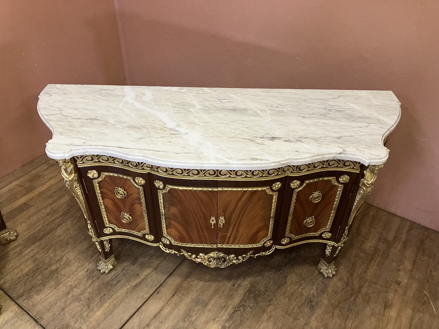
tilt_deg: -39.2
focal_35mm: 28
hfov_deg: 63.4
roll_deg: -0.7
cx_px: 220
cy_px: 164
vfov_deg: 49.7
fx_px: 355
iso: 160
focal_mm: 3.99
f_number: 1.8
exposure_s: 1/60
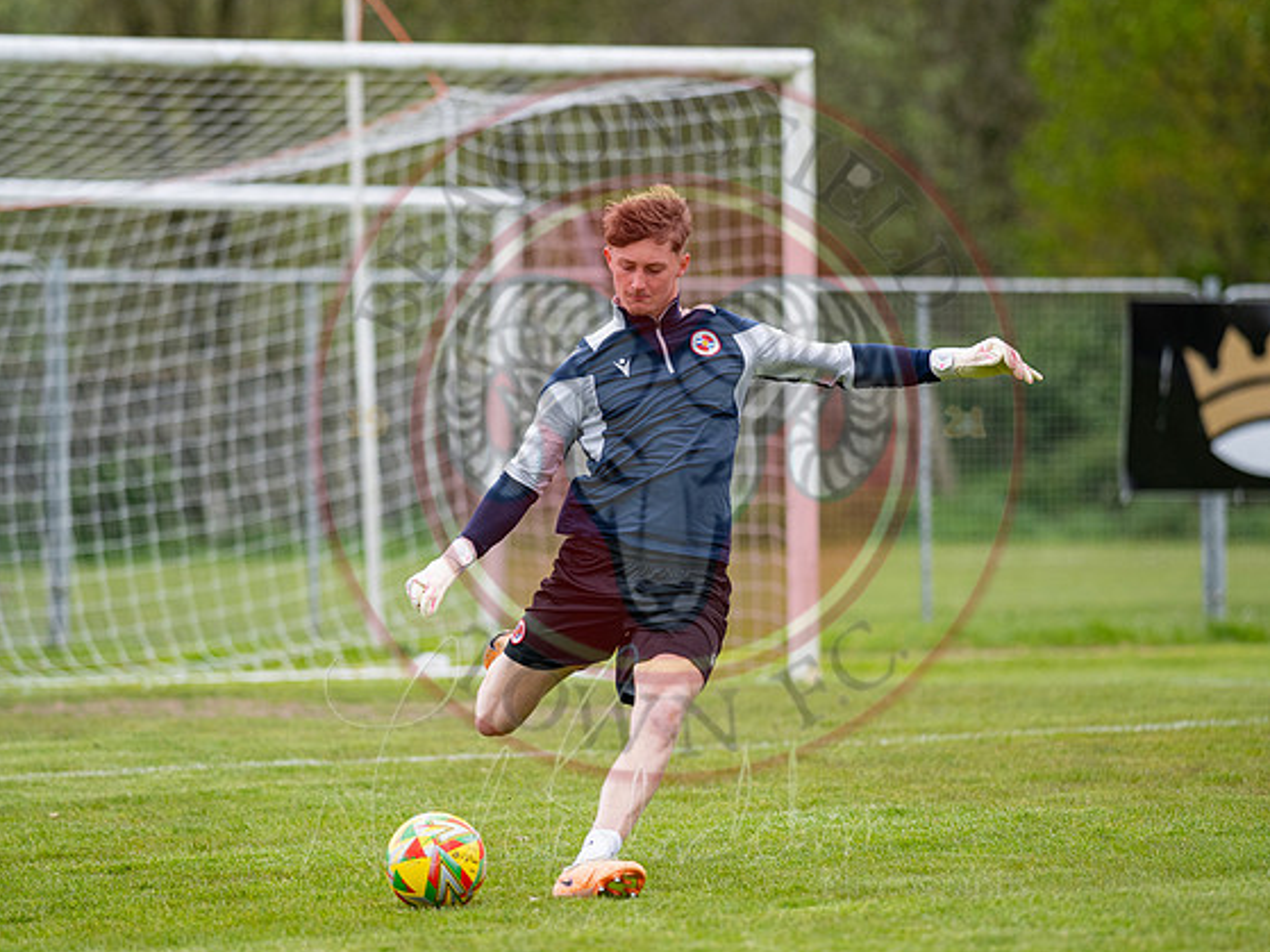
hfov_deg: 9.7
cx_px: 609
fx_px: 7519
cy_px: 472
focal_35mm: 205
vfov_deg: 7.2
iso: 400
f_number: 1.9
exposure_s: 1/6400
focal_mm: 135
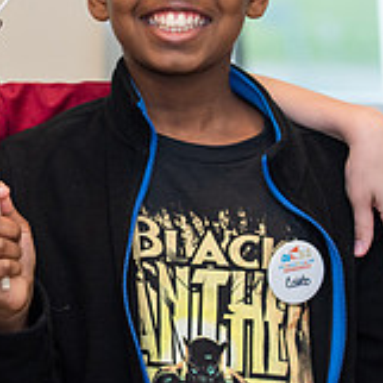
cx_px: -73
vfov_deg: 6.6
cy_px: 52
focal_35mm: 266
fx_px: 3330
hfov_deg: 6.5
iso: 400
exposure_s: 1/250
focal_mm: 82
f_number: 3.5
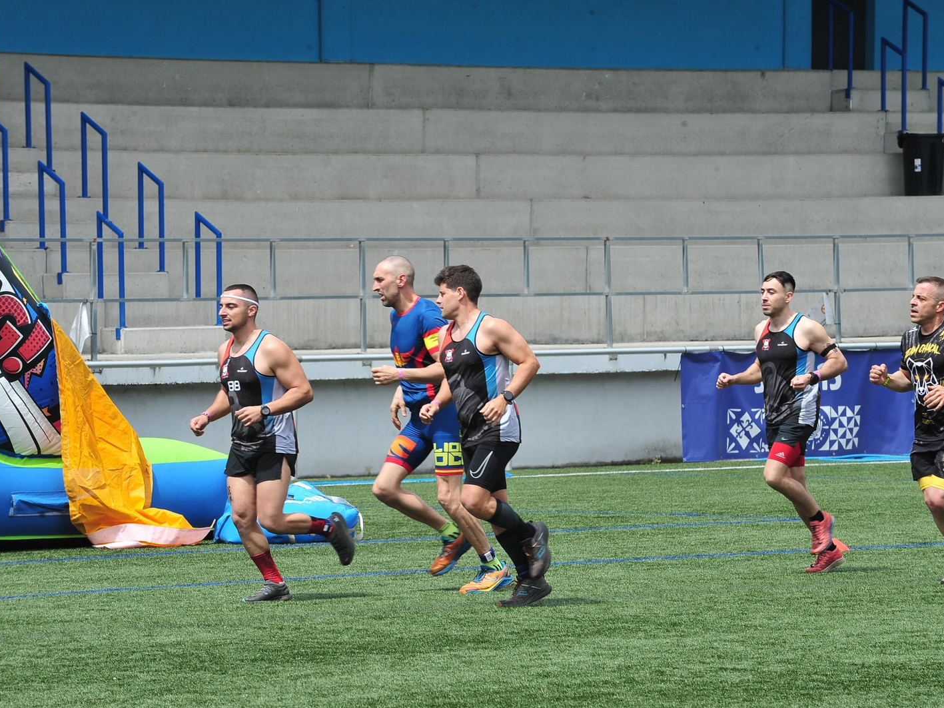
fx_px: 5918
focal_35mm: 217
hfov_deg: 9.1
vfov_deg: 6.8
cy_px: 354
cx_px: 474
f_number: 11
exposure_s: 1/400
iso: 400
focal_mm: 200
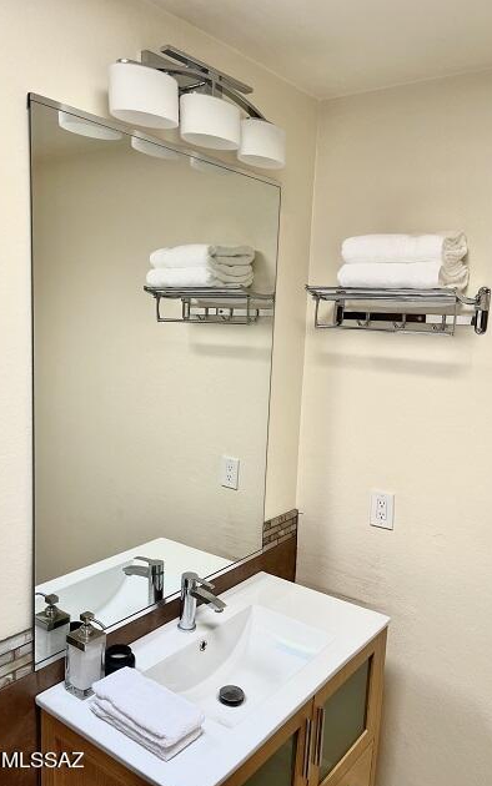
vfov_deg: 66.5
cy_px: 395
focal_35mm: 28
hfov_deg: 44.5
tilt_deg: -8.0
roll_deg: -1.3
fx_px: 600
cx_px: 226
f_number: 1.6
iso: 40
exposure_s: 1/122
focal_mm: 5.1
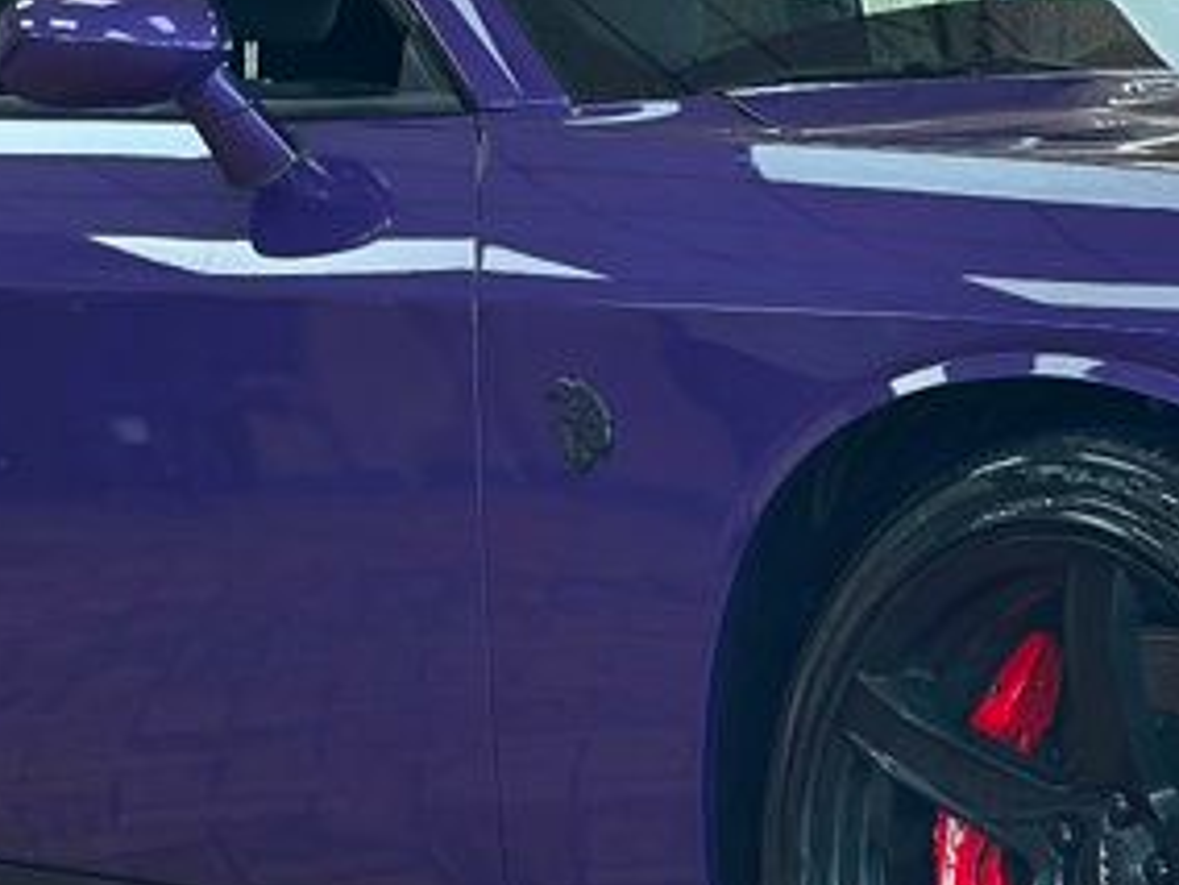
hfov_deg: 11.4
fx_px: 5892
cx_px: 996
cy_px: 515
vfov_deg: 8.6
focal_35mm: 173
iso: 80
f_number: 1.78
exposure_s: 1/249
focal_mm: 6.86
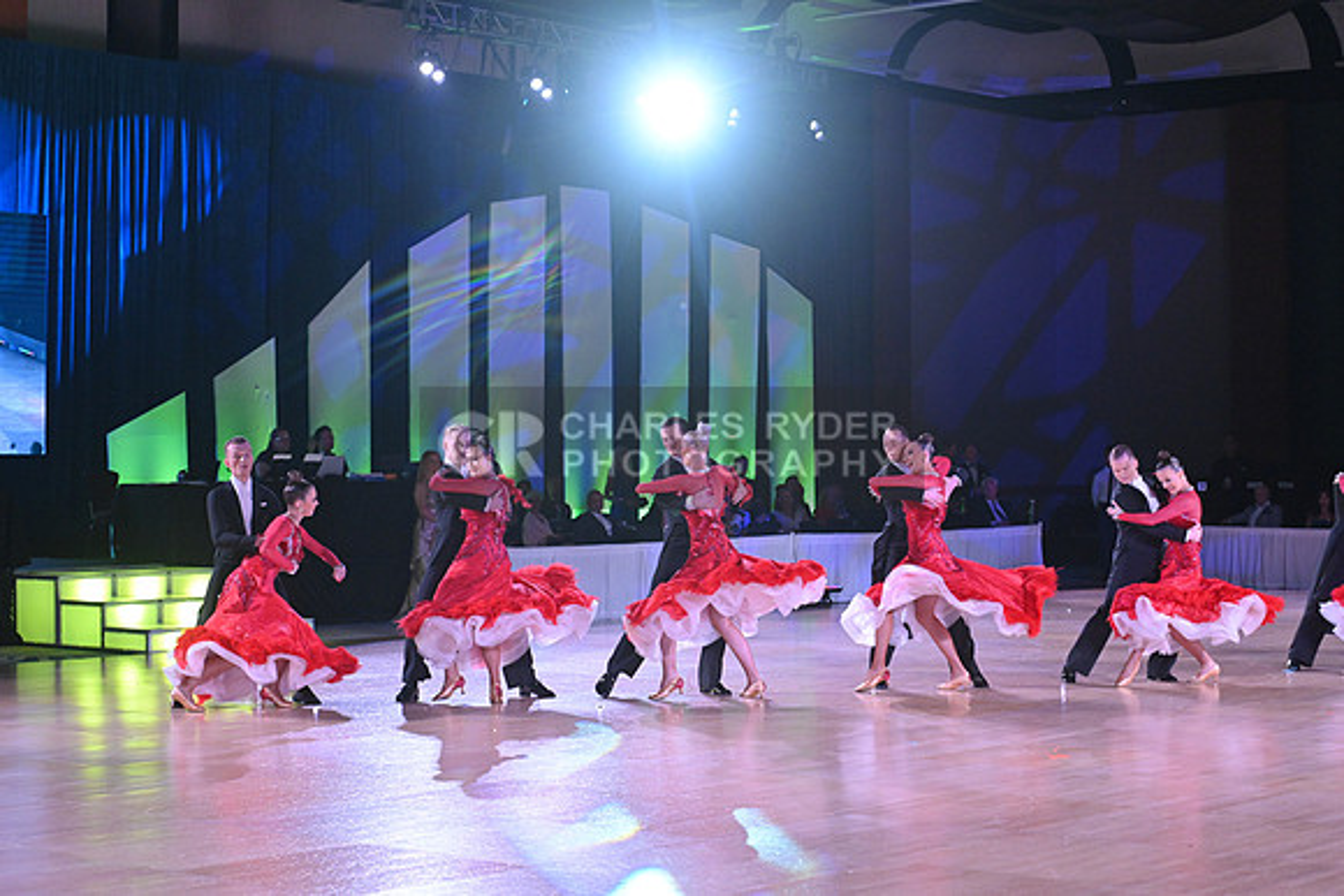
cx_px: 672
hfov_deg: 28.8
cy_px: 448
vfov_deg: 19.5
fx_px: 2614
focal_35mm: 70
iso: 3200
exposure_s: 1/400
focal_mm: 70
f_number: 4
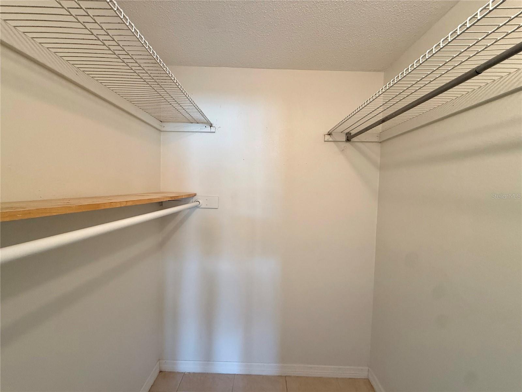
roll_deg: -1.9
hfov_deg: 102.1
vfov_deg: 85.7
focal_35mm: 14
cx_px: 261
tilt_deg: -2.3
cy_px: 196
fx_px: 211
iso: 200
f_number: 2.2
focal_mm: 2.22
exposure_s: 1/60
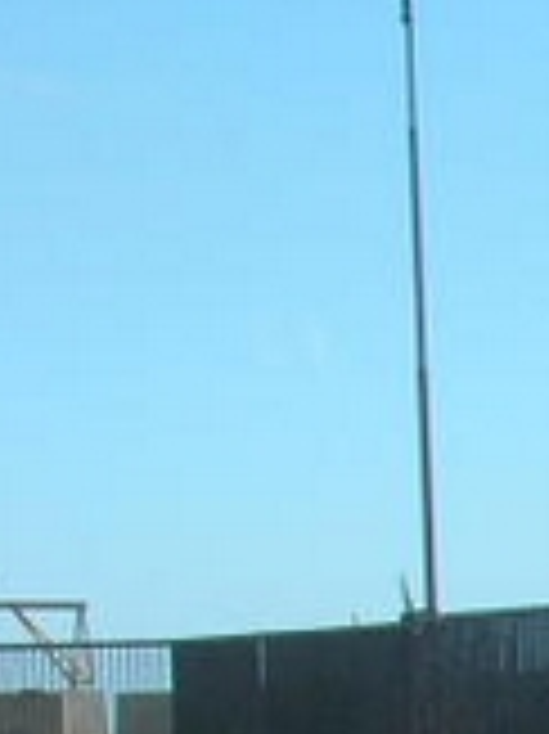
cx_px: 2138
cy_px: 1445
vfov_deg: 7.7
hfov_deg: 5.3
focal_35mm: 248
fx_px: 5251
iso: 50
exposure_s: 1/210
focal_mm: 7.1
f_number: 6.1
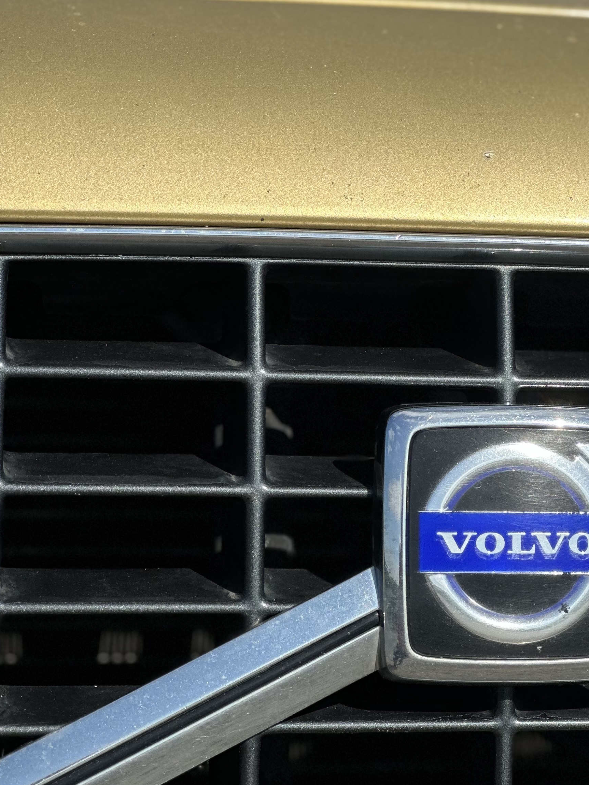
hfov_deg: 10.9
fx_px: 3063
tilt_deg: +1.7
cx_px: 515
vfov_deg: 14.6
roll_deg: -3.0
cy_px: 224
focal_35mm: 135
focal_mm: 9
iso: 32
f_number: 2.8
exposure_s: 1/1014
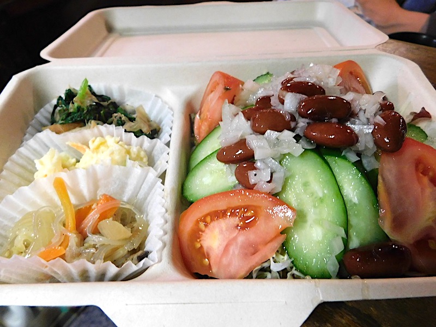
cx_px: 218
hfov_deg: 69.4
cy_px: 164
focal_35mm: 25
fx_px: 315
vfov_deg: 54.9
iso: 400
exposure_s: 1/25
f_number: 3.1
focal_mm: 4.5
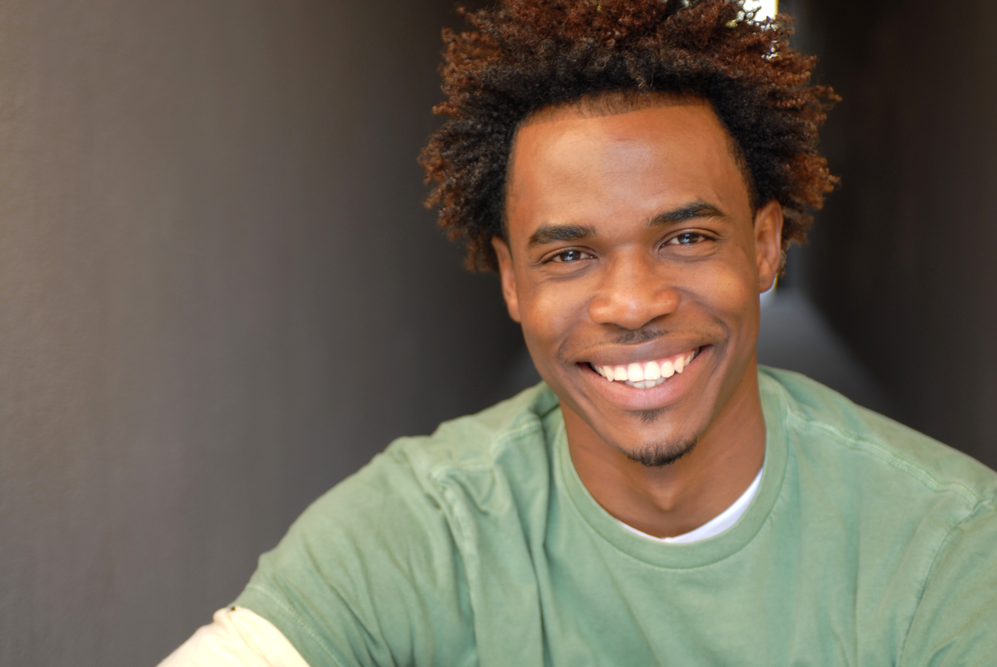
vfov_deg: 18.2
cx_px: 498
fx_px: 2080
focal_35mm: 75
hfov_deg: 27.0
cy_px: 334
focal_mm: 50
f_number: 2.8
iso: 100
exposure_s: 1/100
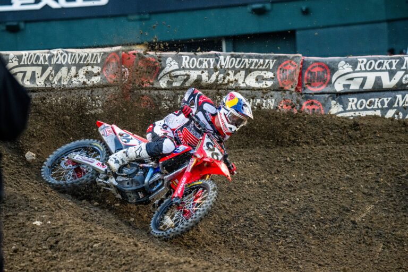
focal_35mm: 250
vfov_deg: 5.5
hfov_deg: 8.2
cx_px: 204
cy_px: 136
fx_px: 2833
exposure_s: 1/1000
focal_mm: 250
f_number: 5.6
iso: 3200
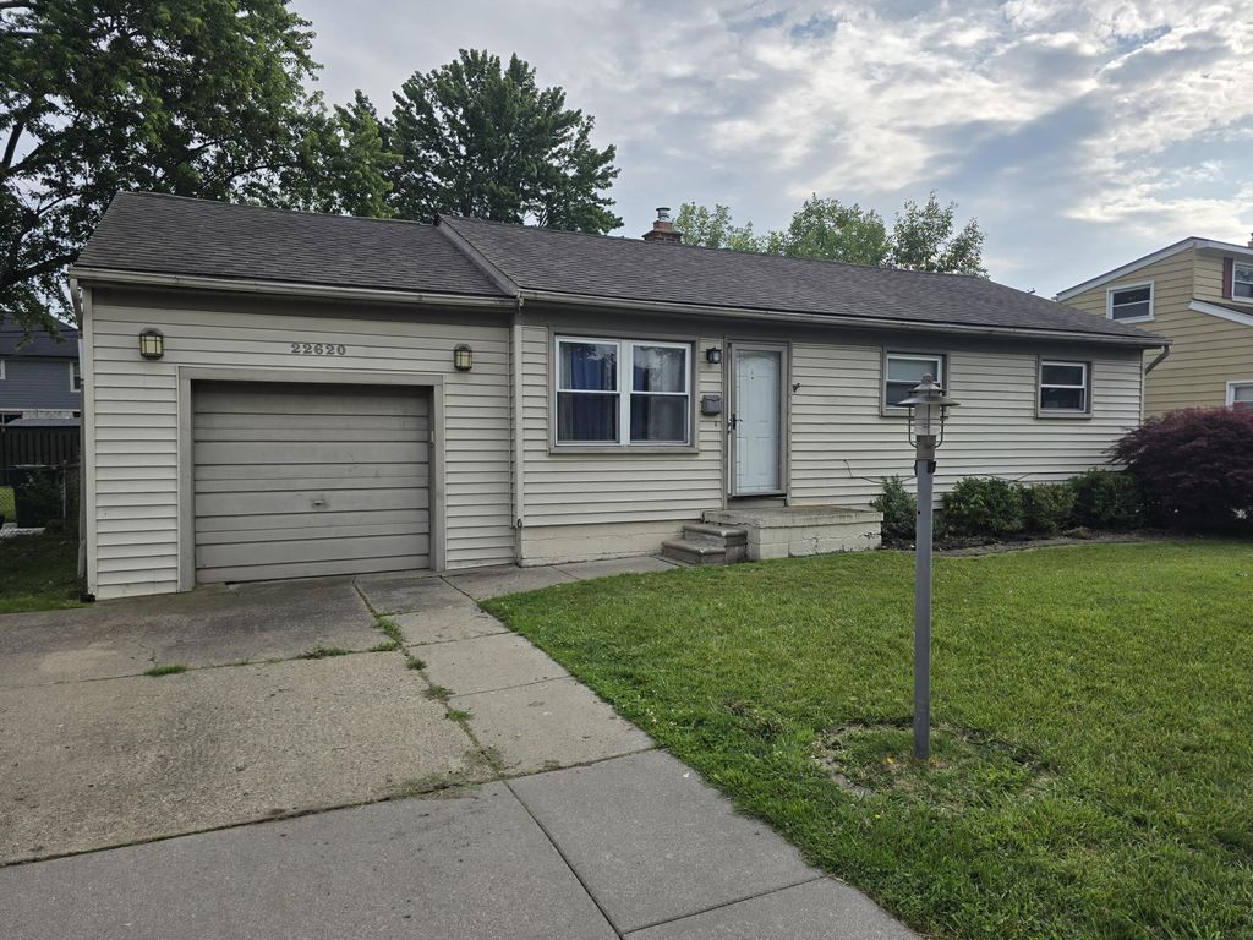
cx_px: 626
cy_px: 470
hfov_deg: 73.9
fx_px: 833
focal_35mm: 23
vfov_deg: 58.9
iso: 12
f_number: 1.7
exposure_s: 1/942
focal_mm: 6.3
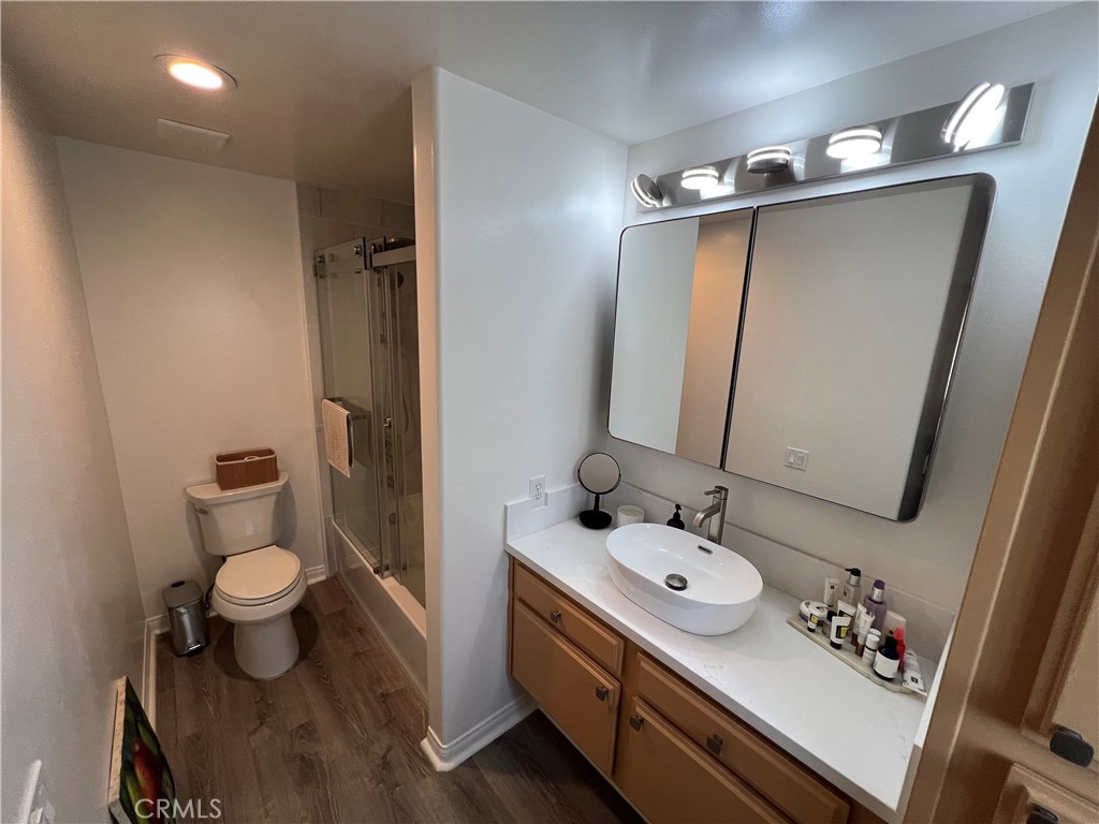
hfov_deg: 106.2
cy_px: 412
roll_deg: -2.5
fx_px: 413
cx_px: 550
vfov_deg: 89.9
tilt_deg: -12.7
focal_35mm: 13
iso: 100
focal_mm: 1.57
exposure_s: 1/120
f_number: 1.8
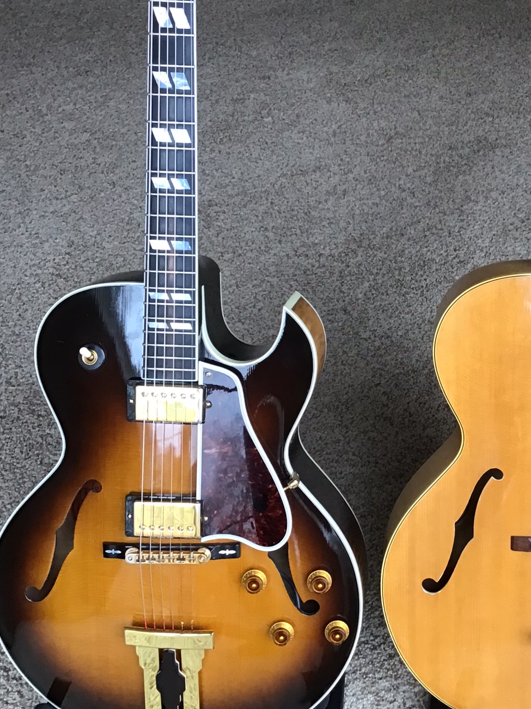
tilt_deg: -38.8
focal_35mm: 50
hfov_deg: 28.6
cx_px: 403
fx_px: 1023
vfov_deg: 38.1
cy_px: 290
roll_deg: +4.6
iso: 80
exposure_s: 1/30
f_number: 2.4
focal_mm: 3.3
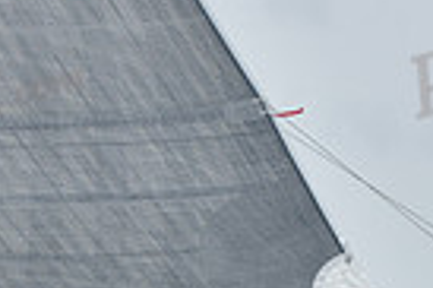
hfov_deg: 5.4
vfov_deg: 3.6
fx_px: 4577
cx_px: 250
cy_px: 536
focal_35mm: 381
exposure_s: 1/1000
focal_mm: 90
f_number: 5
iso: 320
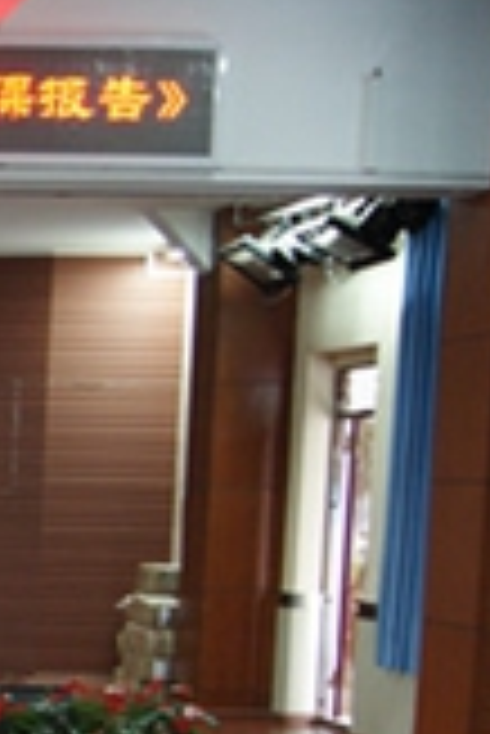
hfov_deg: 12.5
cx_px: -593
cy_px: 707
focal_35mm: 92
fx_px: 1874
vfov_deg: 21.5
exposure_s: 1/13
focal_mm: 20
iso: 400
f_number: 4
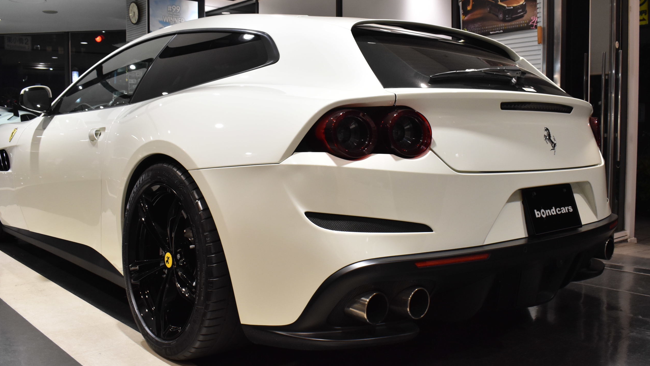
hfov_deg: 56.6
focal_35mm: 35
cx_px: 327
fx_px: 603
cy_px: 174
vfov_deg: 33.7
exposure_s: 1/40
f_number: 8
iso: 1250
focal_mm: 22
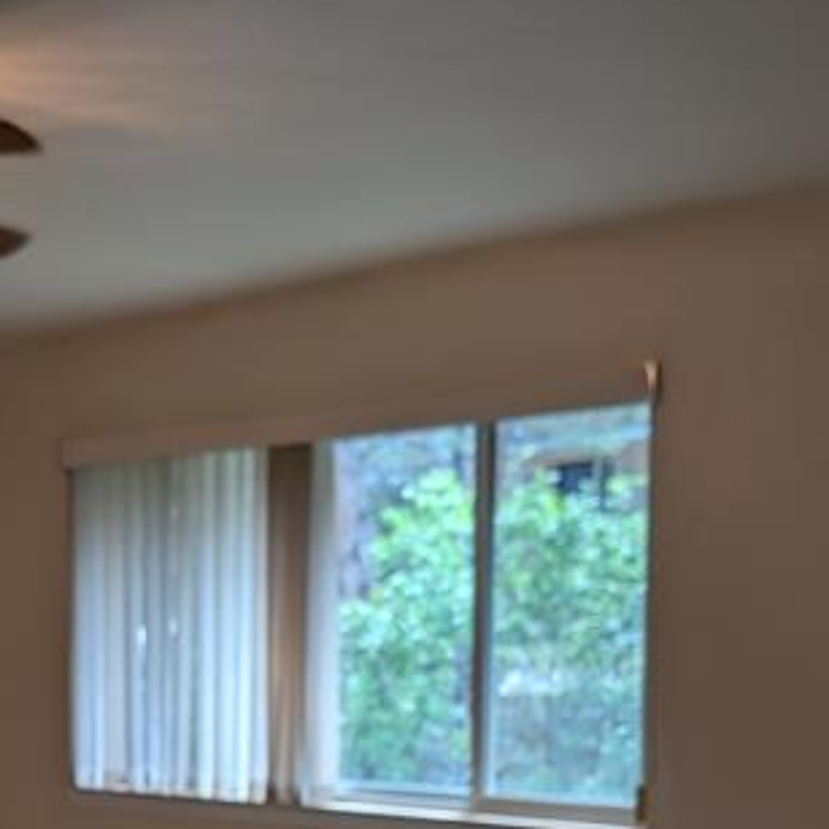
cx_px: 189
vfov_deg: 30.2
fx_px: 1436
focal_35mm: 53
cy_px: 805
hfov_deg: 31.5
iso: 71
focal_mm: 4.53
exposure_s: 1/120
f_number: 1.7
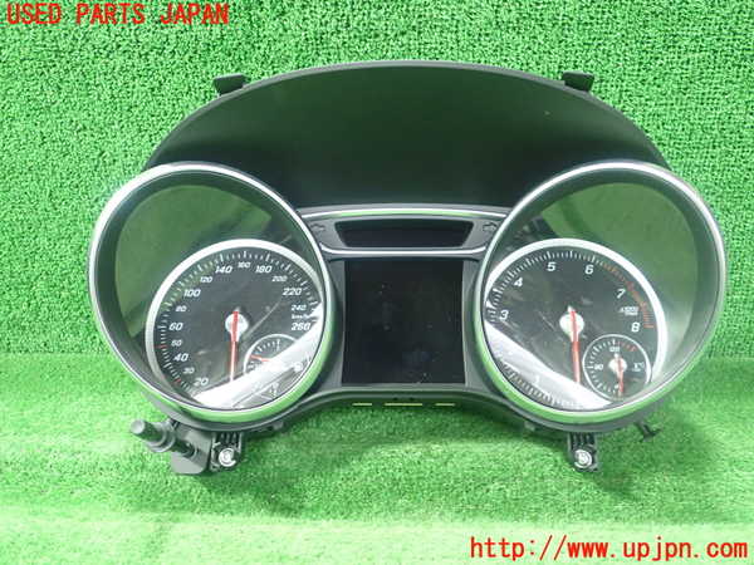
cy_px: 282
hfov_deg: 60.0
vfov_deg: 46.8
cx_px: 377
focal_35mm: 30
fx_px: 653
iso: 800
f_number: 2.3
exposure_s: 1/50
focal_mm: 5.5
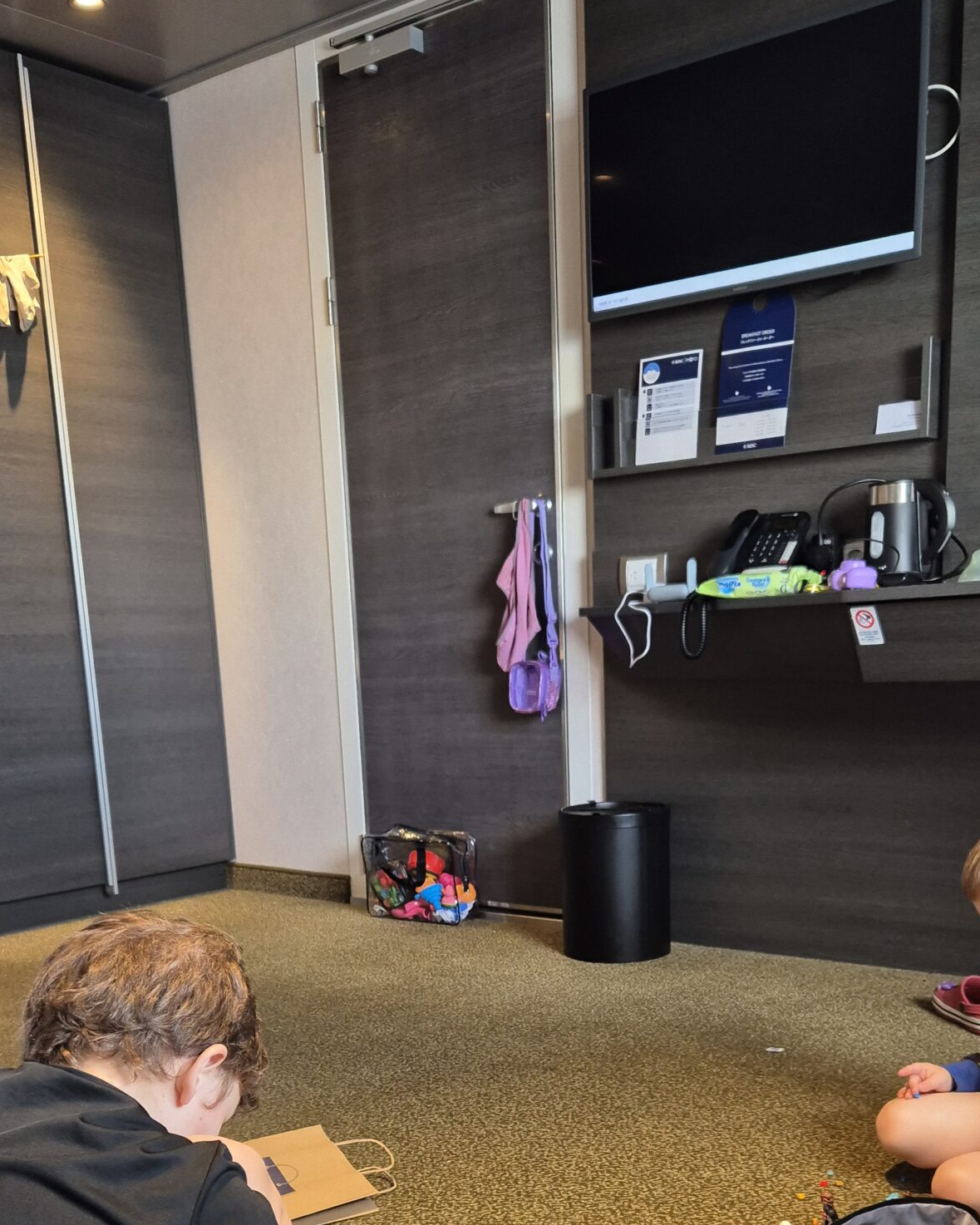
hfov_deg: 38.2
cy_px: 992
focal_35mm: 39
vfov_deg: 44.4
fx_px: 1414
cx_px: 494
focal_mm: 5.4
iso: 200
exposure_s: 1/100
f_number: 1.8
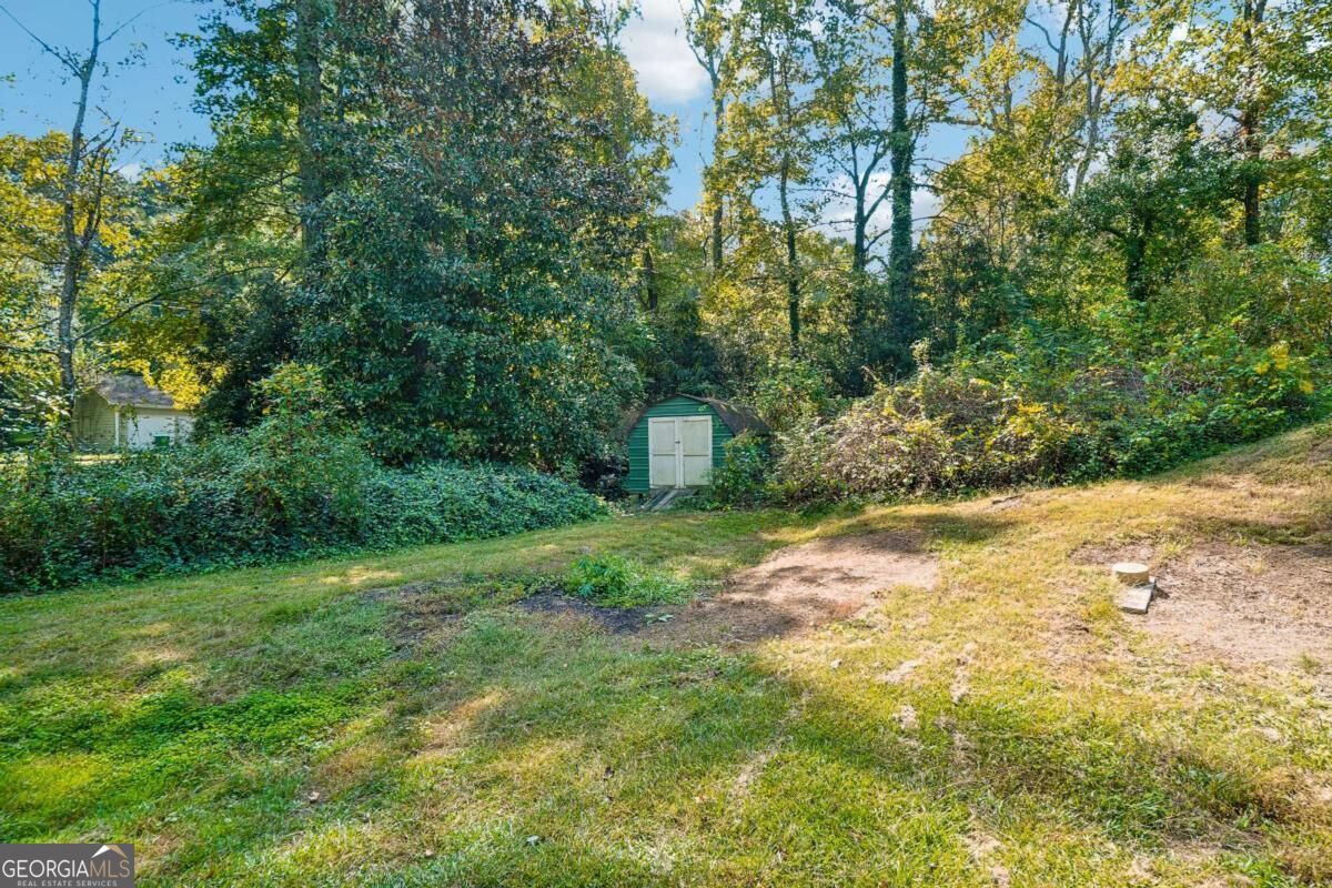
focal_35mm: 19
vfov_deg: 64.6
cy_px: 444
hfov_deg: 86.9
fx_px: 703
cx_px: 666
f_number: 8
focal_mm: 19
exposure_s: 1/50
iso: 400
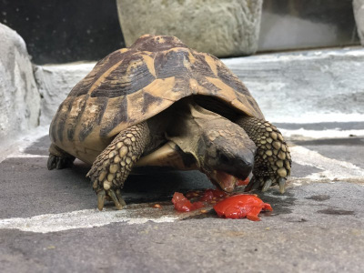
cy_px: 136
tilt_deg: -4.0
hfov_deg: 33.8
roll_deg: +5.0
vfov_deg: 25.7
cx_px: 182
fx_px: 599
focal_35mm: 57
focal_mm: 6.6
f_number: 2.8
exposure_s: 1/30
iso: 160
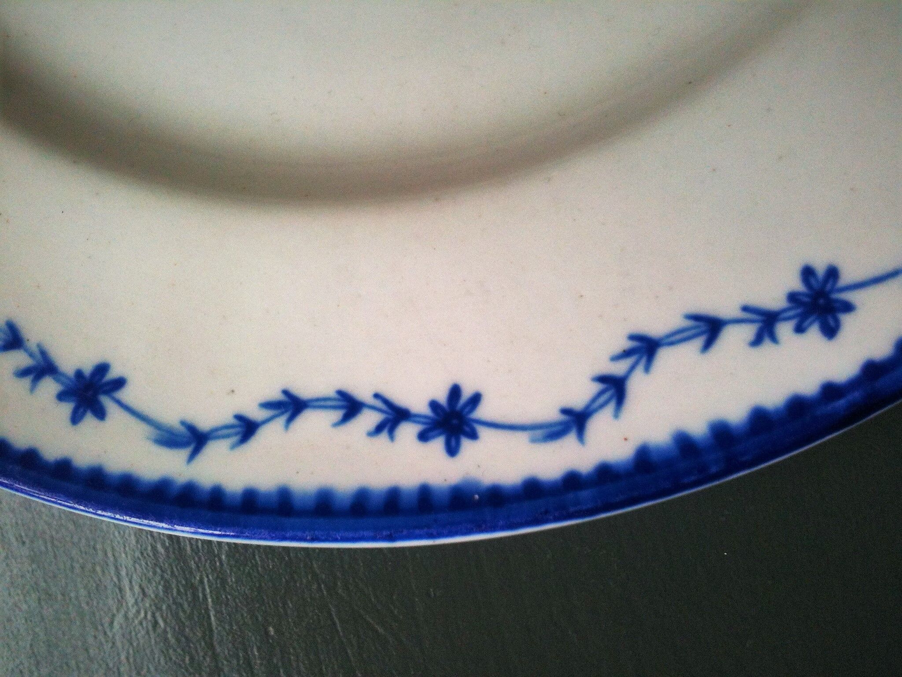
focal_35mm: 35
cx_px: 451
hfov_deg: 52.6
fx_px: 912
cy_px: 338
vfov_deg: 40.7
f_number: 2.8
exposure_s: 1/120
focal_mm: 3.85
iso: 80
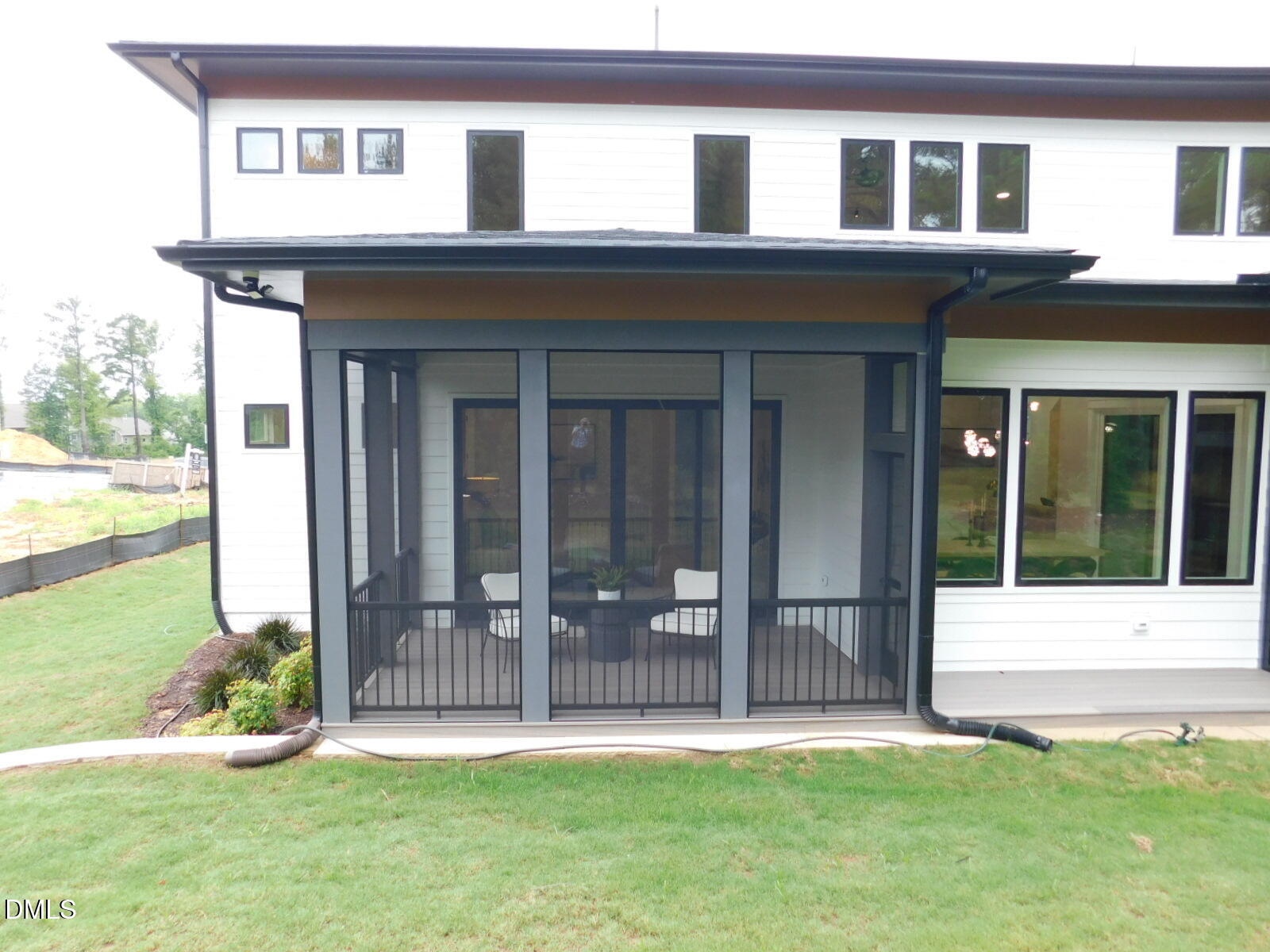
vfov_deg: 58.9
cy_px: 476
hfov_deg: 73.9
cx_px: 635
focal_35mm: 23
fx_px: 844
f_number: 3
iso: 125
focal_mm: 4
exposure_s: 1/80
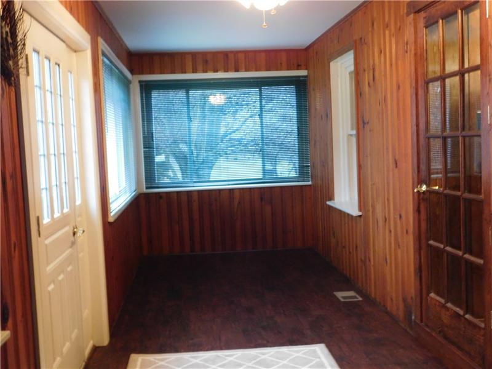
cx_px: 246
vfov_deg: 36.0
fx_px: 569
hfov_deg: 46.8
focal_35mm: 40
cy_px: 184
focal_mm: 7.1
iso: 400
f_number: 3.6
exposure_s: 1/8
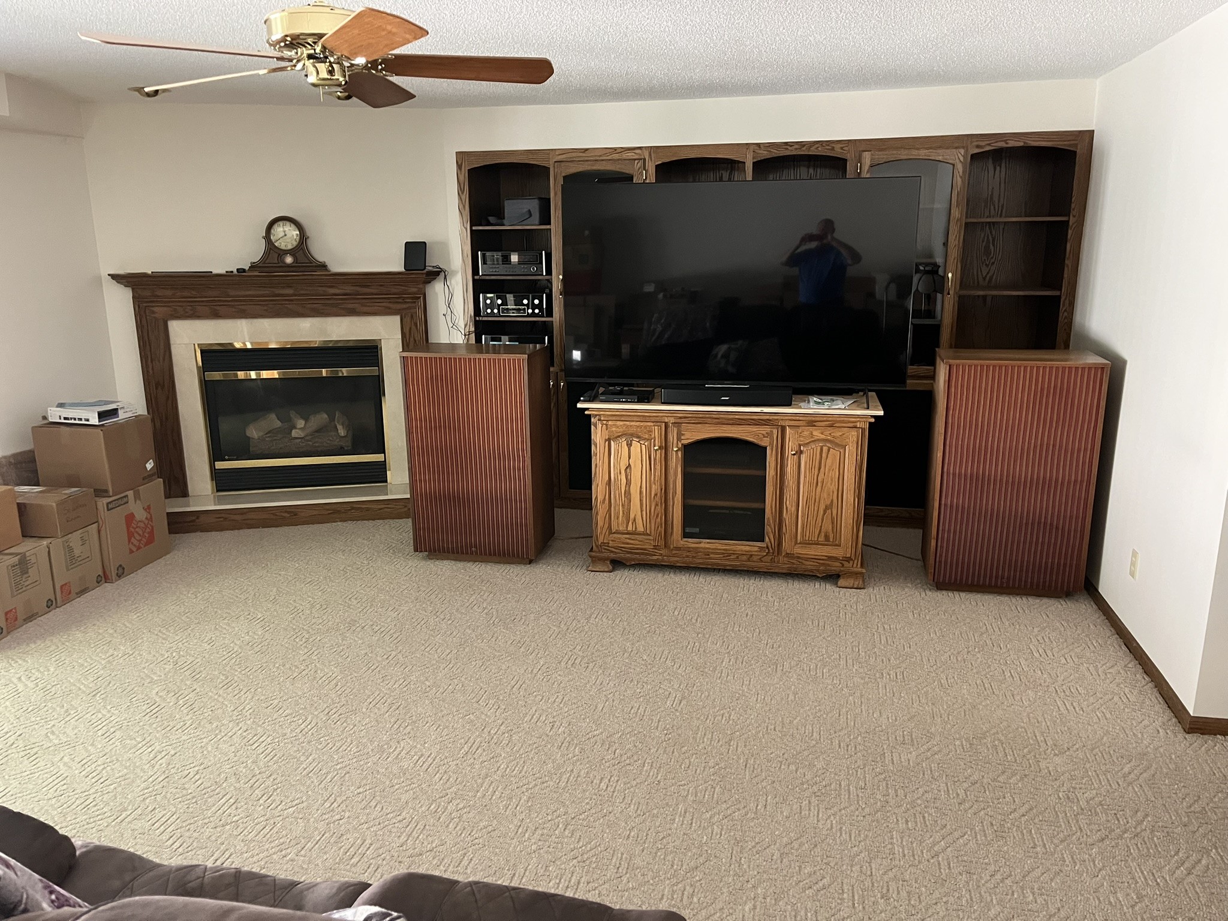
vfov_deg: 53.1
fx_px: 922
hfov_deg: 67.3
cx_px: 614
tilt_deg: -15.3
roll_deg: +0.0
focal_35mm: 26
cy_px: 460
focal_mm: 5.1
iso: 500
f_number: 1.6
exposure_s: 1/49
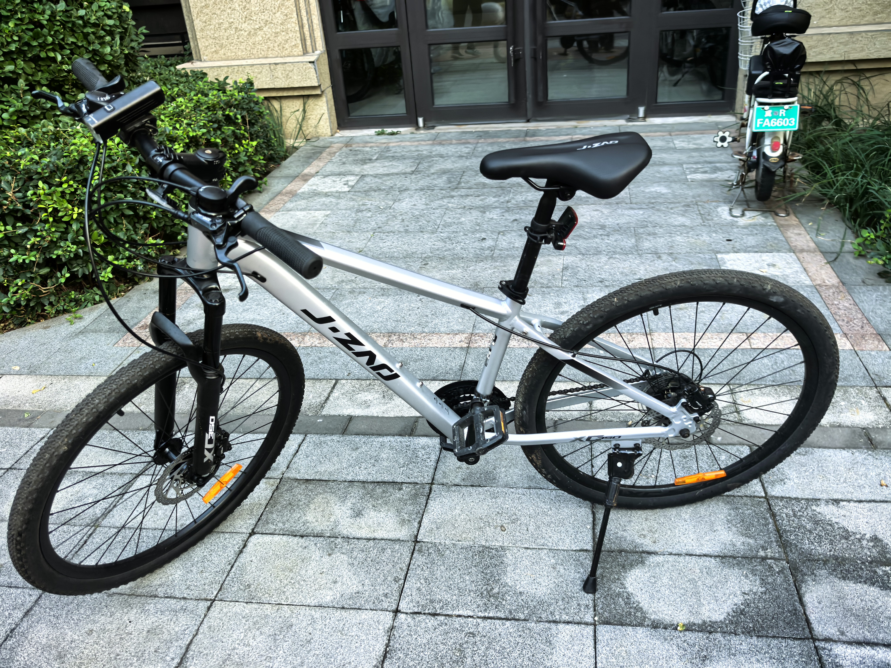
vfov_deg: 51.4
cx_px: 446
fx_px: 695
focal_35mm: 27
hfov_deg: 65.3
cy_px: 334
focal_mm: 6.98
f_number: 1.4
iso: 1000
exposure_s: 1/586
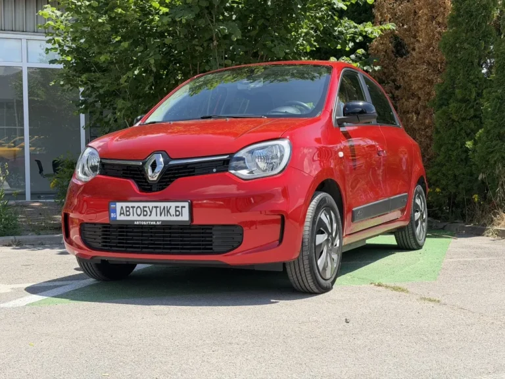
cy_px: 190
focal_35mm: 48
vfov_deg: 30.3
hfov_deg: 39.7
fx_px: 700
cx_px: 252
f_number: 1.78
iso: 64
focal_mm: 6.76
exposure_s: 1/2577
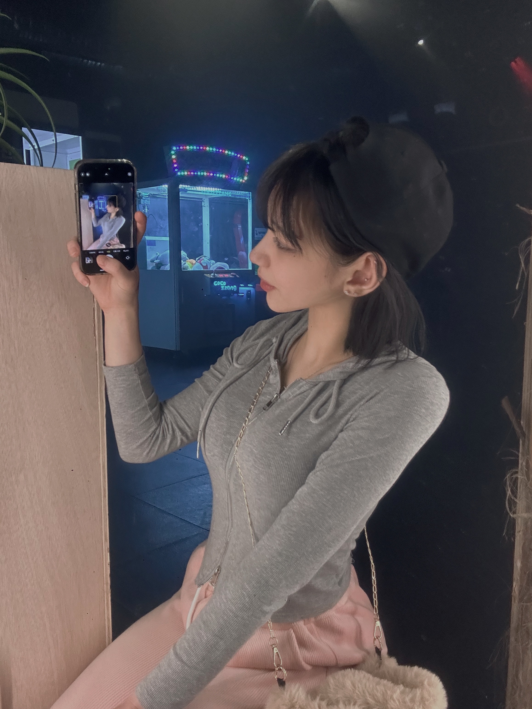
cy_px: 354
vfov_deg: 60.0
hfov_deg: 46.8
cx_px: 266
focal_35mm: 30
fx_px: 615
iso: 160
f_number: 1.9
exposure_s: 1/60
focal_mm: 2.69
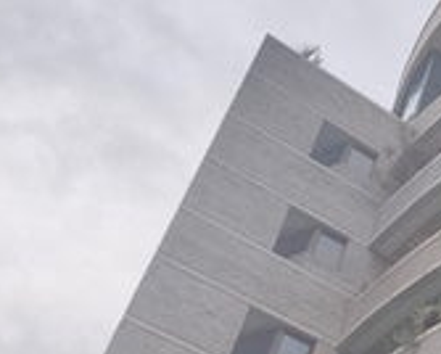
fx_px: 1124
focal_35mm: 86
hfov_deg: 17.5
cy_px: 462
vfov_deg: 16.9
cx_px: 816
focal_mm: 6.19
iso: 50
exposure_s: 1/344
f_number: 1.65
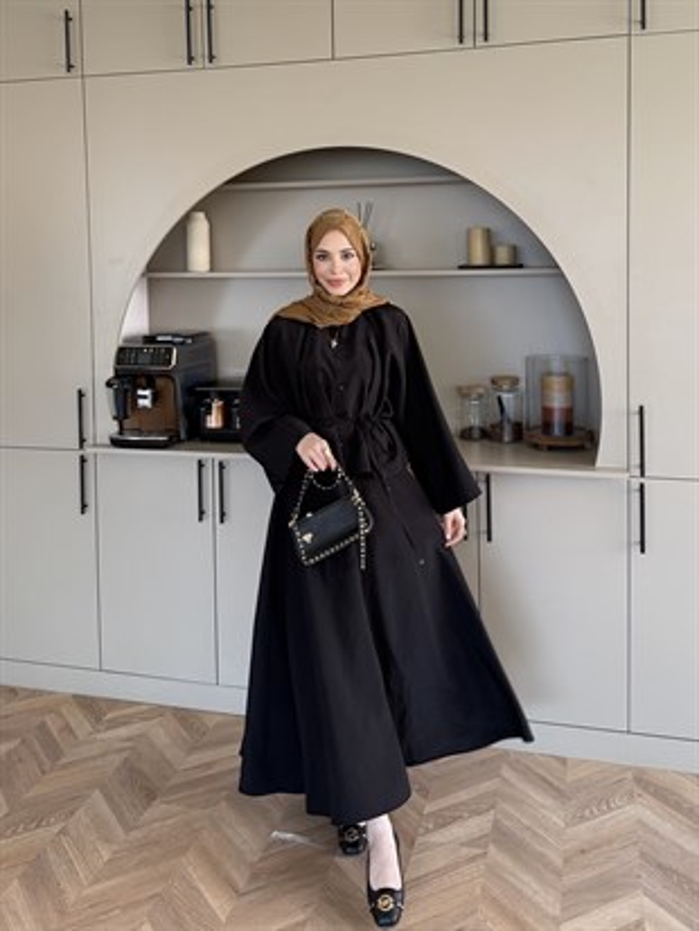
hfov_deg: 56.8
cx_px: 350
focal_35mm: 24
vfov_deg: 71.6
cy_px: 466
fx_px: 646
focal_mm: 6.76
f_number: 1.78
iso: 125
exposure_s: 1/121
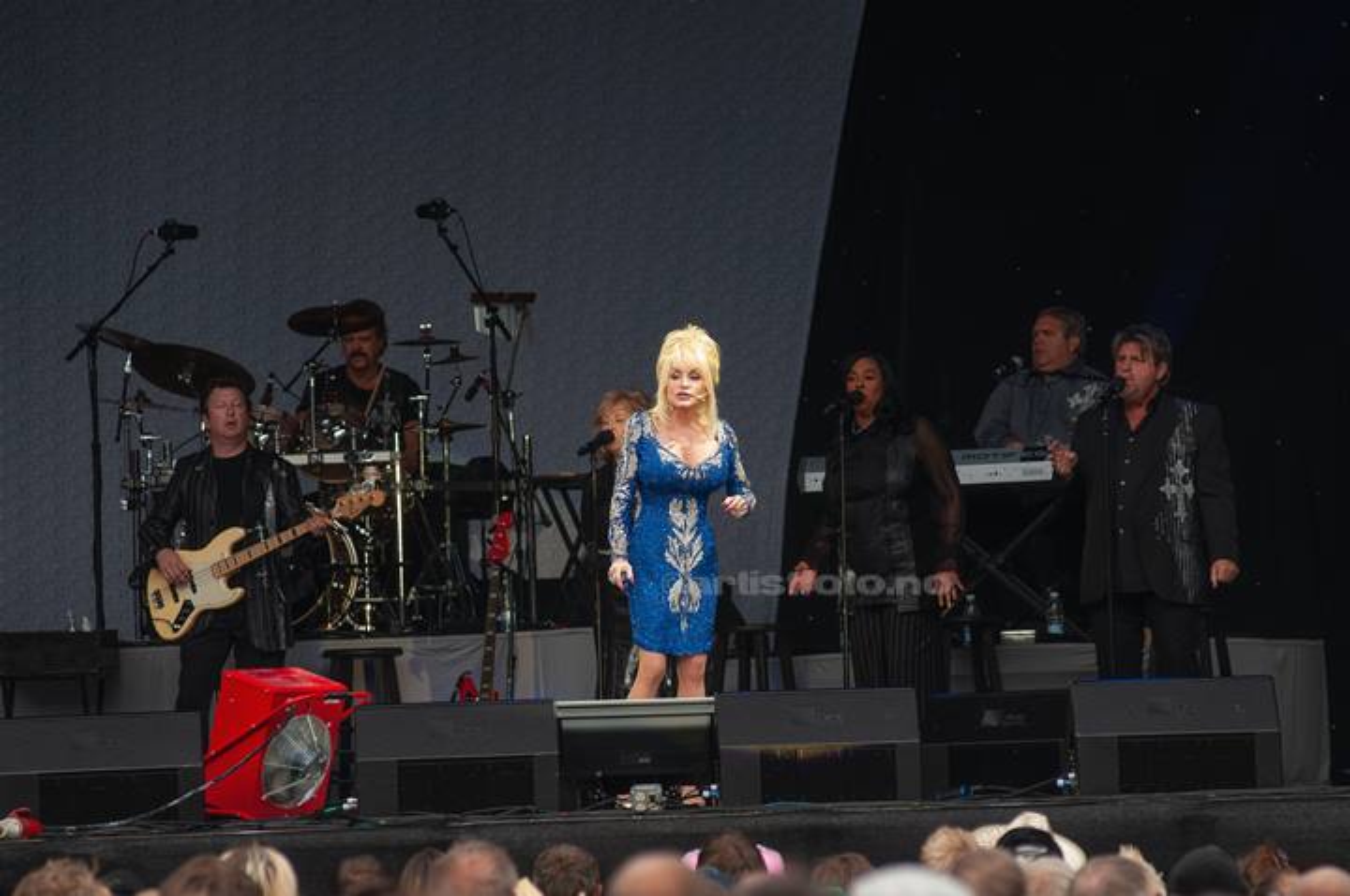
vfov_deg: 5.4
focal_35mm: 255
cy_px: 448
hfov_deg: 8.1
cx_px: 675
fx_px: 9550
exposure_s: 1/160
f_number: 4
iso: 200
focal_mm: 170
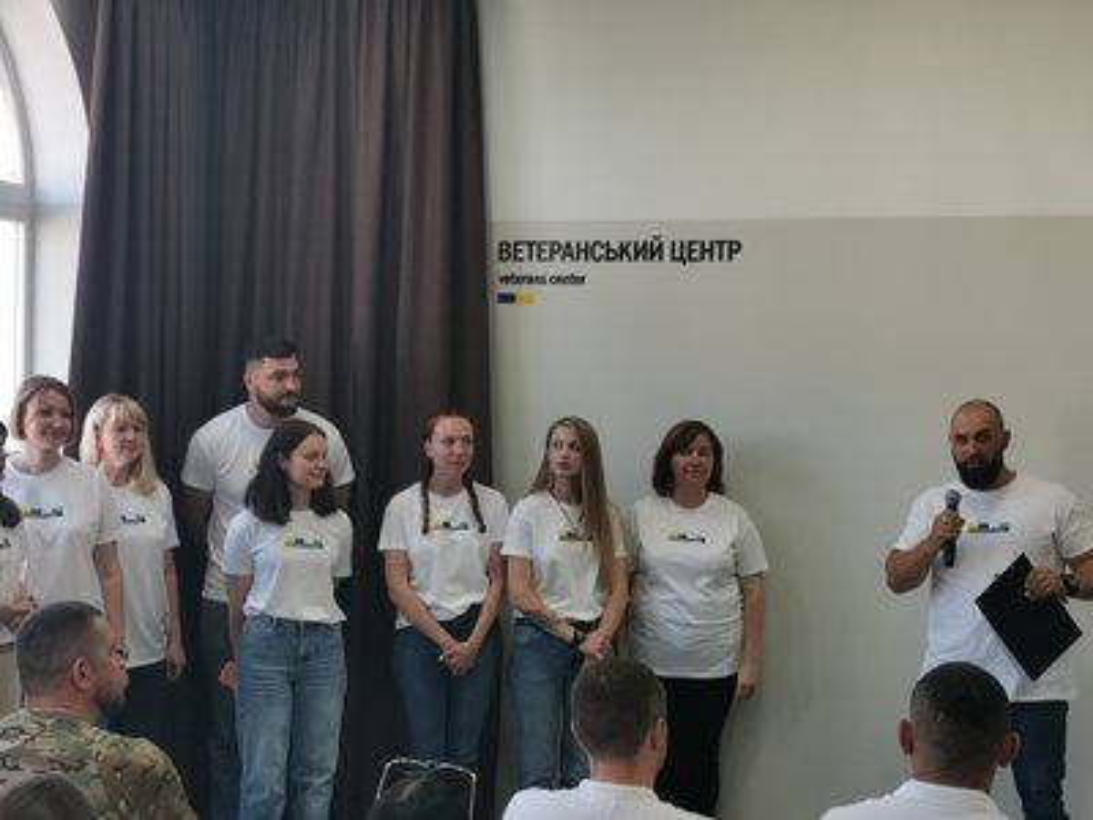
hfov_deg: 36.8
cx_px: 546
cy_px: 410
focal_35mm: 52
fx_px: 1642
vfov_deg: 28.0
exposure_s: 1/90
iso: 64
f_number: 1.8
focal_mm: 4.75
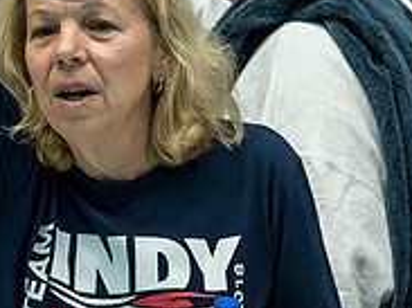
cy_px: 356
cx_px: 97
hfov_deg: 1.0
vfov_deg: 0.7
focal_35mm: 2046
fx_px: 24336
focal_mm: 200
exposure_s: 1/800
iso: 3200
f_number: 2.8
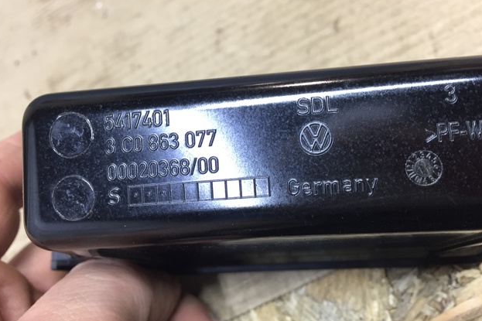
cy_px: 141
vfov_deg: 42.2
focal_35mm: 31
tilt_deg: -50.6
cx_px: 238
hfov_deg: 60.3
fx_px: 415
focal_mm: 4.15
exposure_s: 1/33
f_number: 2.2
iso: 160
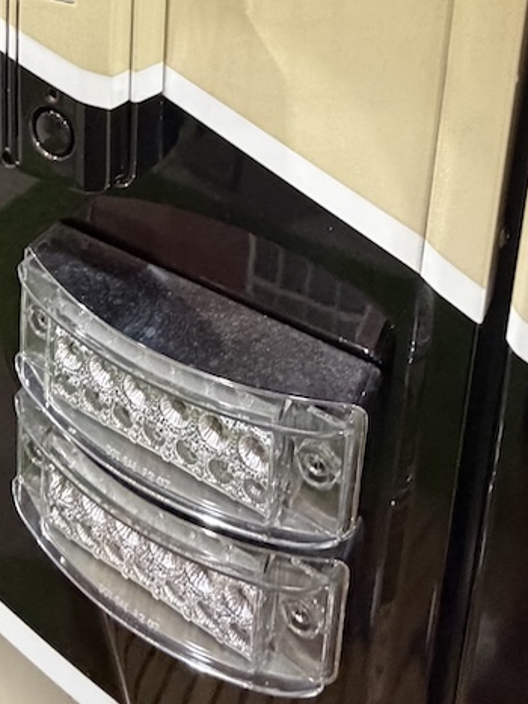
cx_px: 202
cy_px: -156
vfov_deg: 35.7
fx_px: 814
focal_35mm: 40
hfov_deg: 35.8
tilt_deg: -10.3
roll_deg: -3.9
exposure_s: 1/60
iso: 640
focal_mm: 2.22
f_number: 2.2
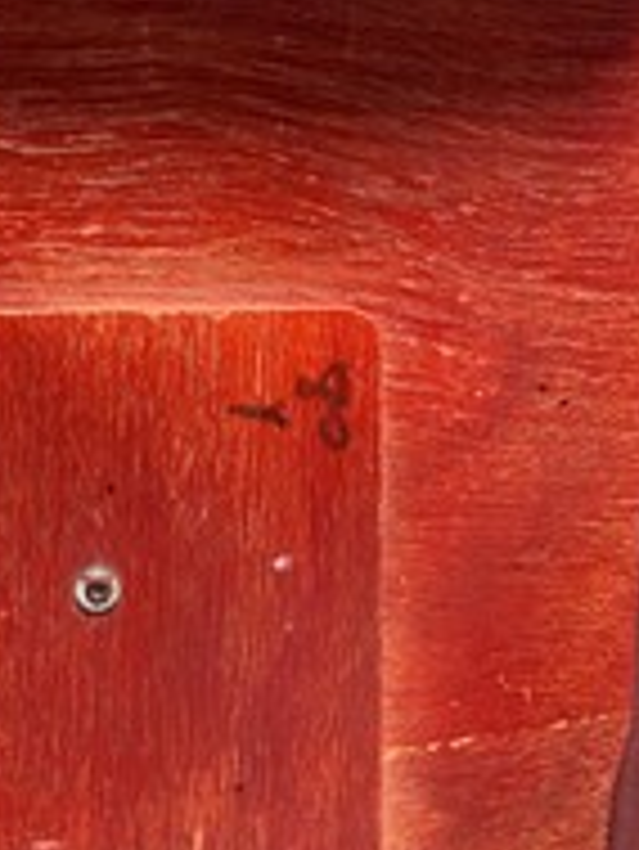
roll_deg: -0.2
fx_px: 1352
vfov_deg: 34.5
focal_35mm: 55
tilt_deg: -15.4
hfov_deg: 26.5
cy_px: 576
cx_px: 392
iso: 64
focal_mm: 4.25
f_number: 1.8
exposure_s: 1/50
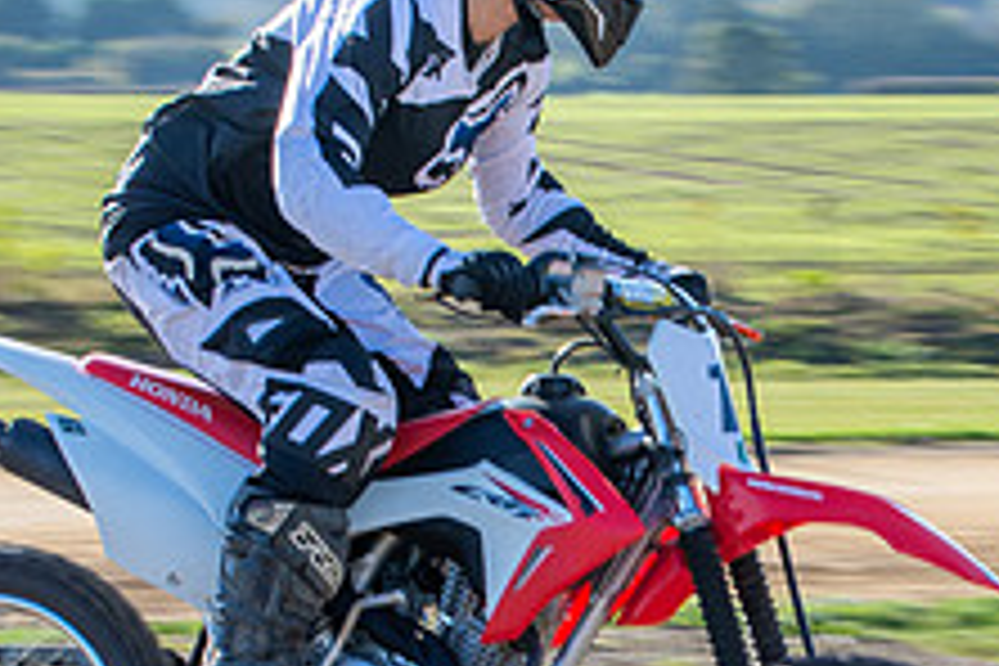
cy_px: 486
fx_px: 7076
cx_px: 703
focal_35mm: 255
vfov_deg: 5.4
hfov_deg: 8.1
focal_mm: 56
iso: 200
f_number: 10
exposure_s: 1/200
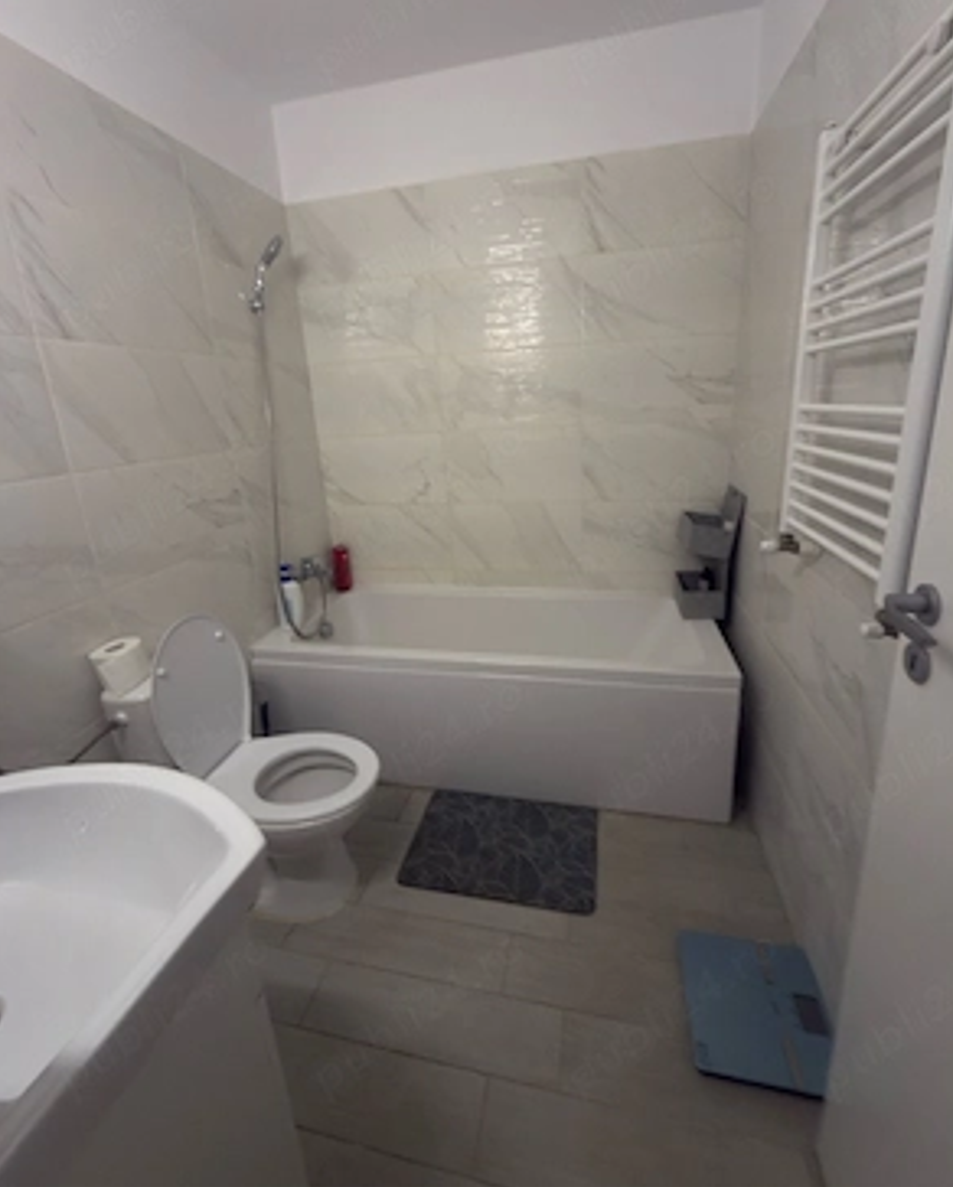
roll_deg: +2.3
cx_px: 483
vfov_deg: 96.5
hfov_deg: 84.1
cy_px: 545
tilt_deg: -13.3
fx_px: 528
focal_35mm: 15
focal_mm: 2.22
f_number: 2.2
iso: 125
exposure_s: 1/25
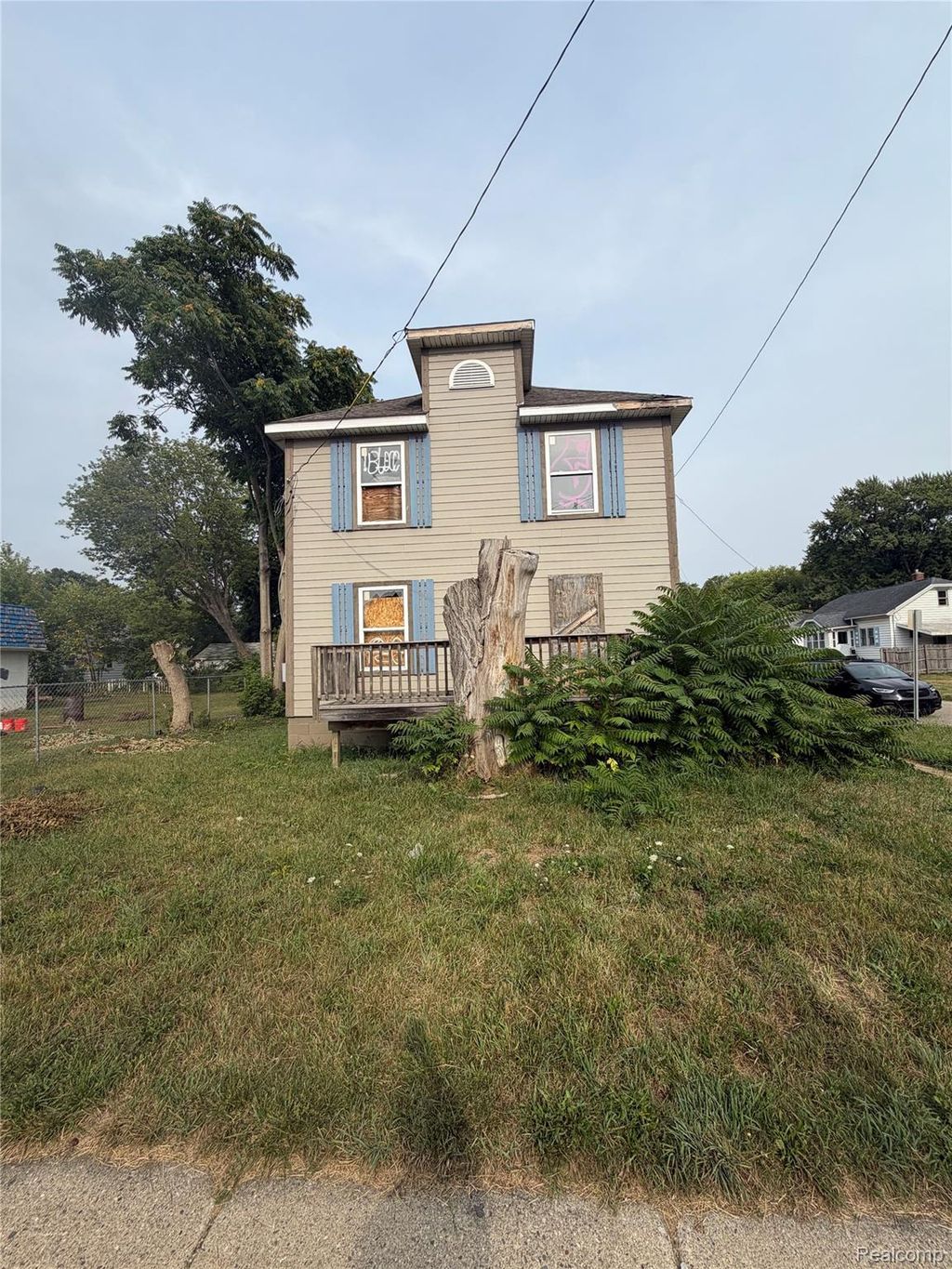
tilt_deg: +2.5
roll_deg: +1.5
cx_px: 476
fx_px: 513
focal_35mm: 14
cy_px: 634
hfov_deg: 85.7
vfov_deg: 102.1
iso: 20
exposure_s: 1/770
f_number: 2.2
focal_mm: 2.22
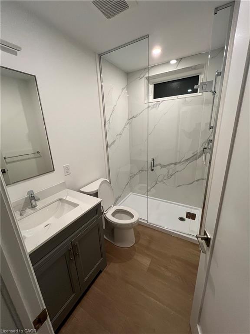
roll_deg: +2.2
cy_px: 167
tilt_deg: -15.3
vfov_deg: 106.2
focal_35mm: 13
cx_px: 125
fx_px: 125
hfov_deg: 89.9
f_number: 1.8
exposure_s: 1/120
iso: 200
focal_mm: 1.57
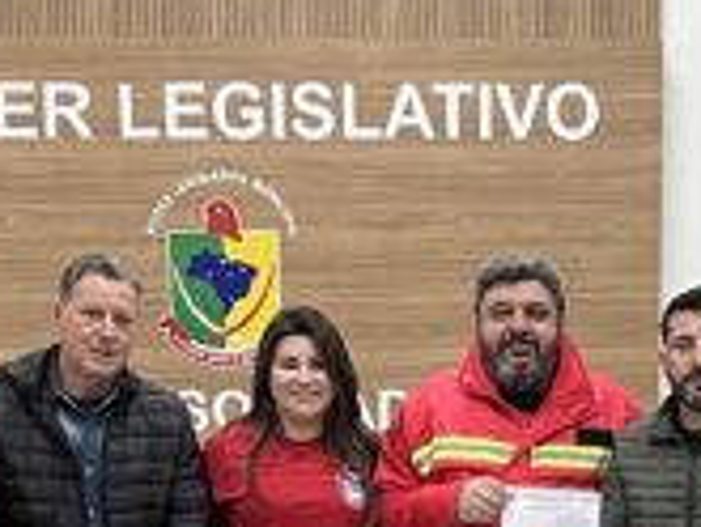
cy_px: 761
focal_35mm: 121
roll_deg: +0.8
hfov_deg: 16.2
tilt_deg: -10.5
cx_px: 489
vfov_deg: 11.8
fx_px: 2452
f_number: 1.6
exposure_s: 1/60
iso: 160
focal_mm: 5.1
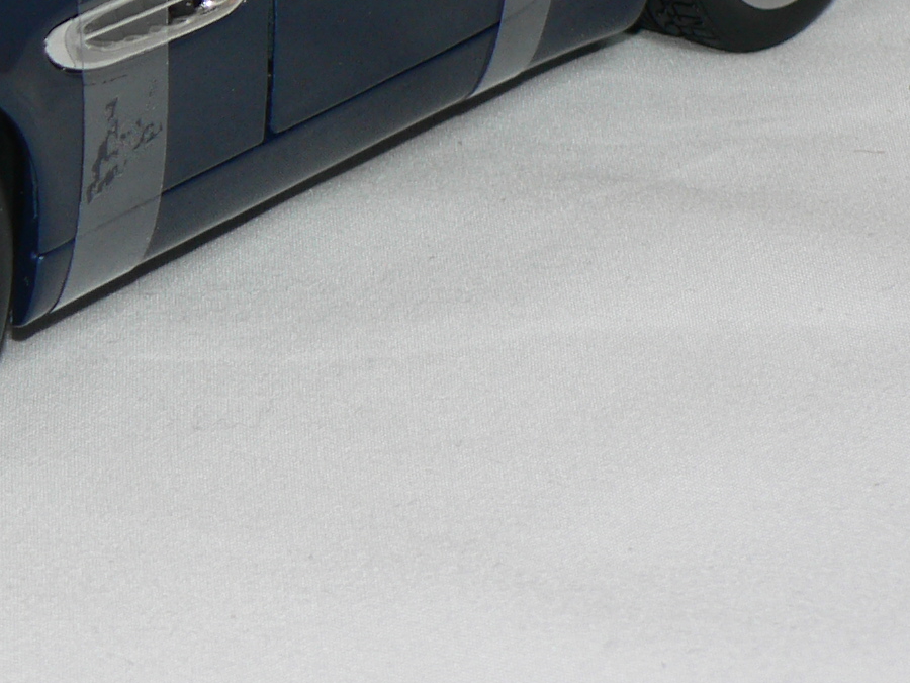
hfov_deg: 8.2
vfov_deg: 6.2
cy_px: -258
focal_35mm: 239
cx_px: -129
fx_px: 6283
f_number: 3.2
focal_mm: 14
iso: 80
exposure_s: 1/60
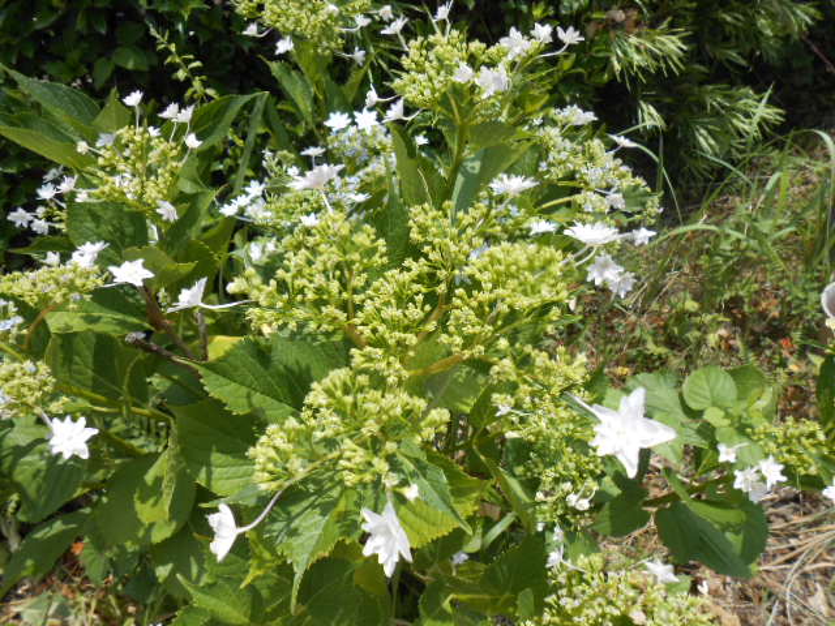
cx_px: 418
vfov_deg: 46.8
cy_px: 313
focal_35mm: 30
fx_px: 724
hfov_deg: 60.0
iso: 80
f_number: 3.8
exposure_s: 1/640
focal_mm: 5.3
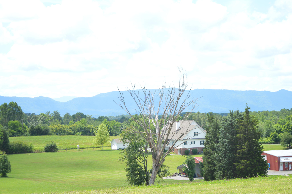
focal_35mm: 79
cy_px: 101
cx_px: 140
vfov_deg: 17.2
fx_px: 640
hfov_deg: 25.7
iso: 100
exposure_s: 1/250
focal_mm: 46
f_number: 8
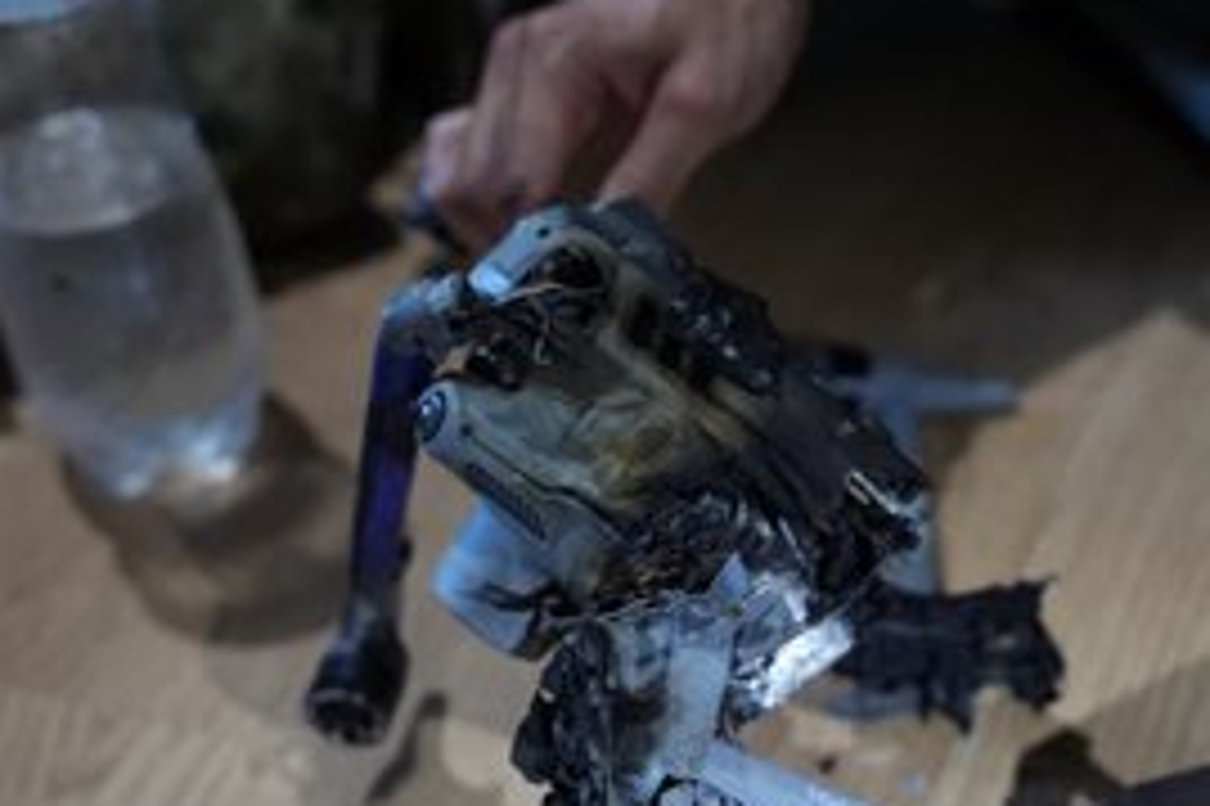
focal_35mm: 70
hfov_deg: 28.7
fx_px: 2351
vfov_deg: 19.3
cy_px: 570
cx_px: 814
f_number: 2.8
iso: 6400
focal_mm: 47
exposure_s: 1/160
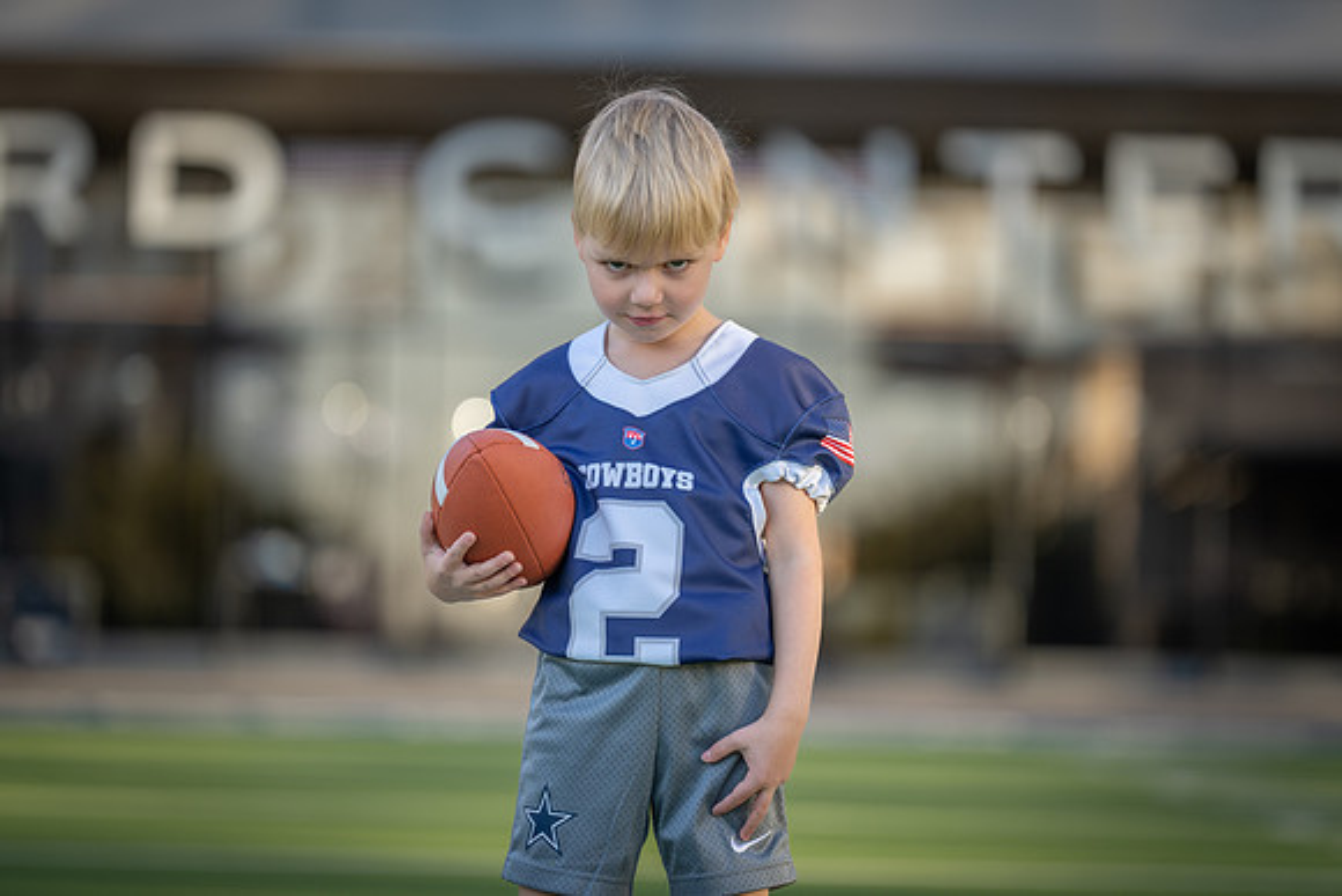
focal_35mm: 184
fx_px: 6860
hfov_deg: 11.2
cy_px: 448
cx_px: 671
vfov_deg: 7.5
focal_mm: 176
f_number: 2.8
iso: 100
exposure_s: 1/400
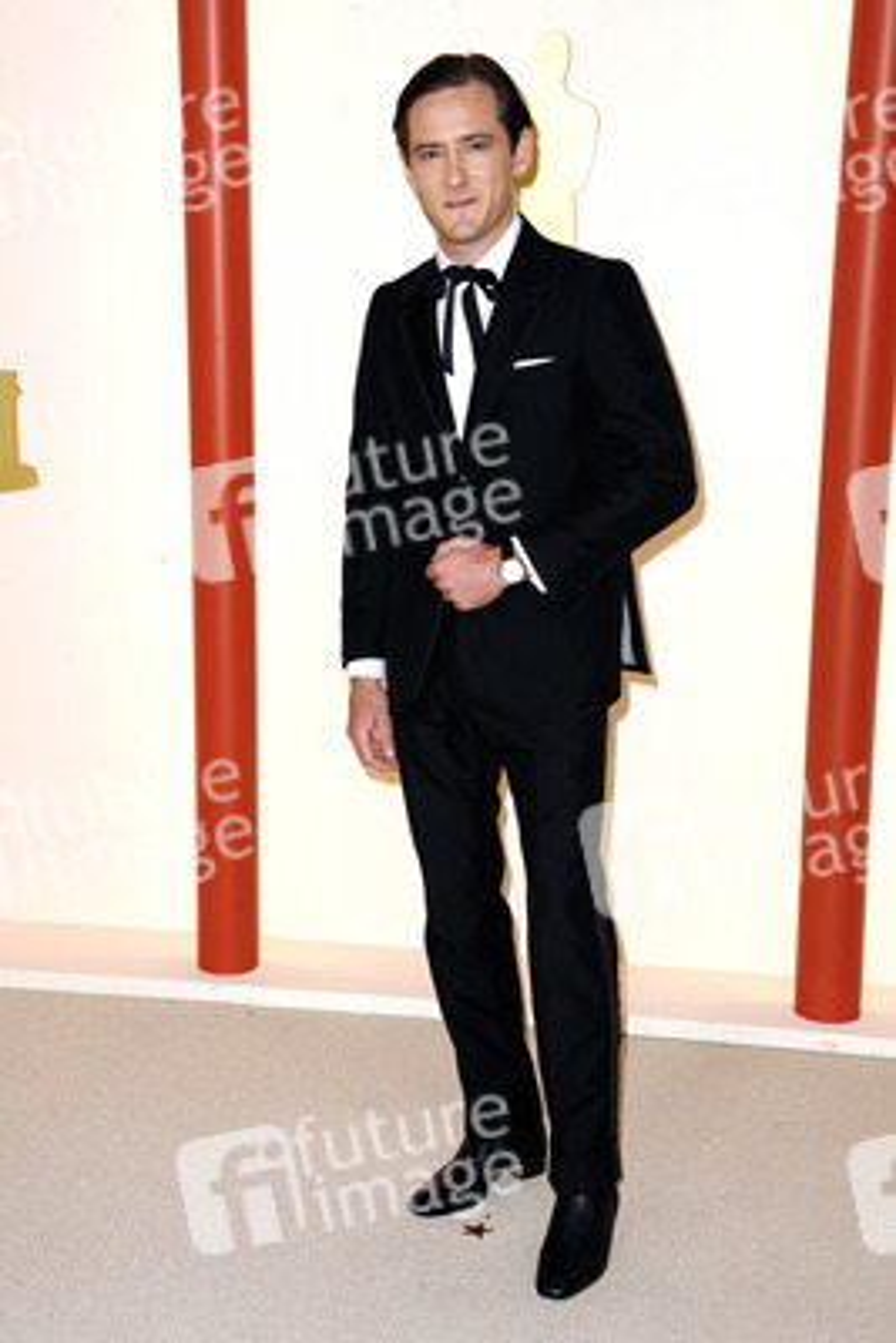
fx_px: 2089
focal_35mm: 56
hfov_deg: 24.2
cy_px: 672
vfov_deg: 35.6
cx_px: 448
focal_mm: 56
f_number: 7.1
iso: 1600
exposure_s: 1/200
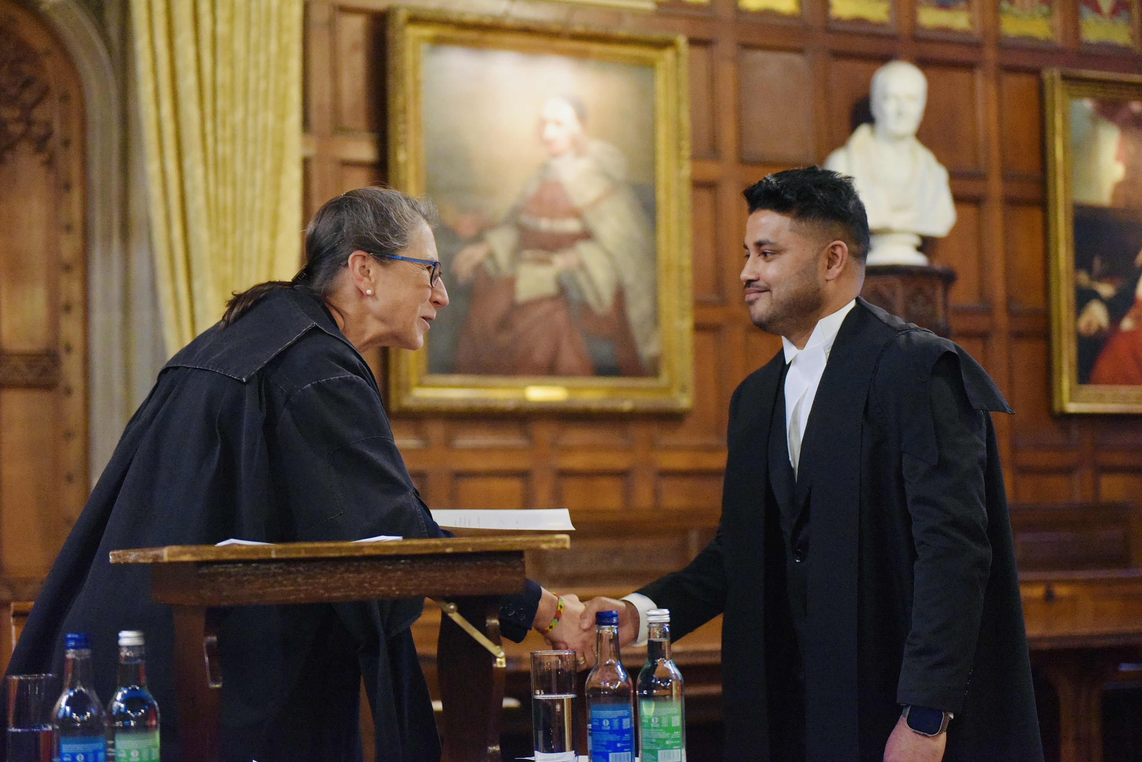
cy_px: 381
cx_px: 571
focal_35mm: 70
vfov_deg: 19.5
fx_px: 2221
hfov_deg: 28.8
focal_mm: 70
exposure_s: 1/200
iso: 6400
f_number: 2.8
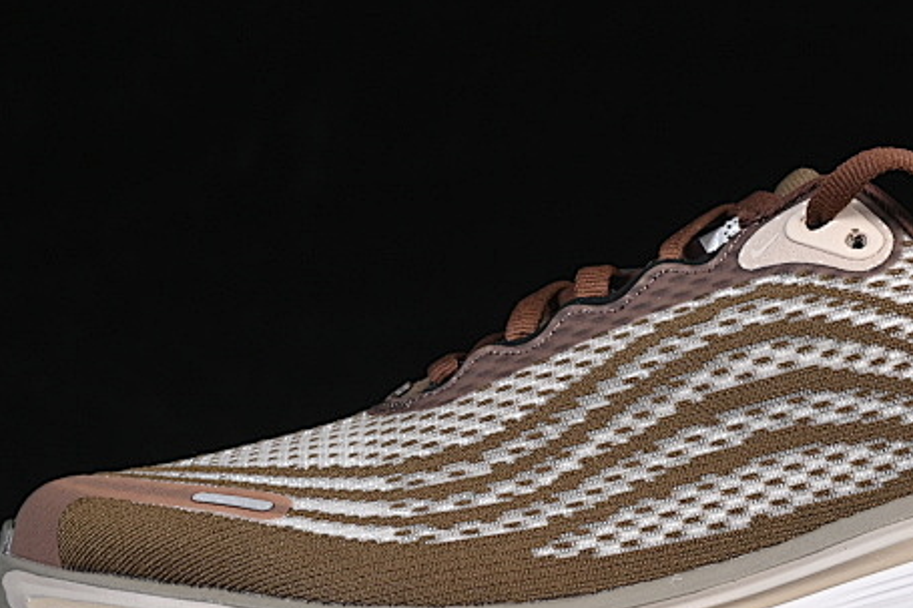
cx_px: 742
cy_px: 377
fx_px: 4512
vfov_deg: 7.7
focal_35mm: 178
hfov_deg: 11.5
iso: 160
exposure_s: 1/80
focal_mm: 50
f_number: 7.1
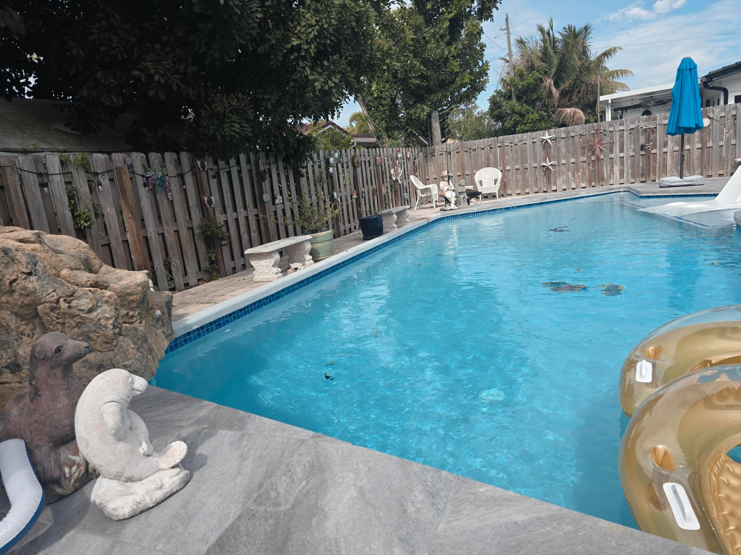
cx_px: 370
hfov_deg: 73.9
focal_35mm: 23
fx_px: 492
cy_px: 278
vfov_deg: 58.9
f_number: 1.7
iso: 12
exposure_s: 1/533
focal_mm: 6.3
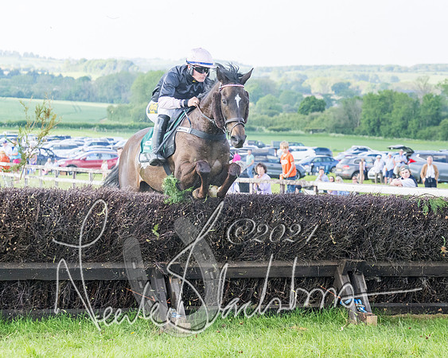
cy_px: 240
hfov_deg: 13.6
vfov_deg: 11.1
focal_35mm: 139
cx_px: 464
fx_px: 1842
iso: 800
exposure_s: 1/2000
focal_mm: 70
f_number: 4
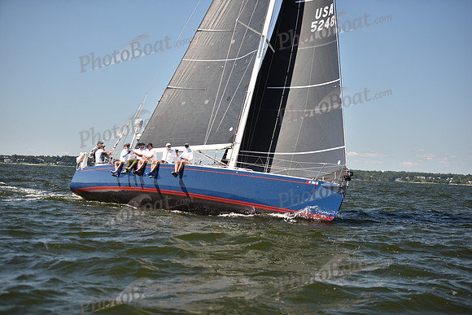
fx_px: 918
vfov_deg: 19.5
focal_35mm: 70
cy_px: 158
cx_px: 236
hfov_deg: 28.8
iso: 250
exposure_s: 1/1600
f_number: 2.8
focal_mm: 70
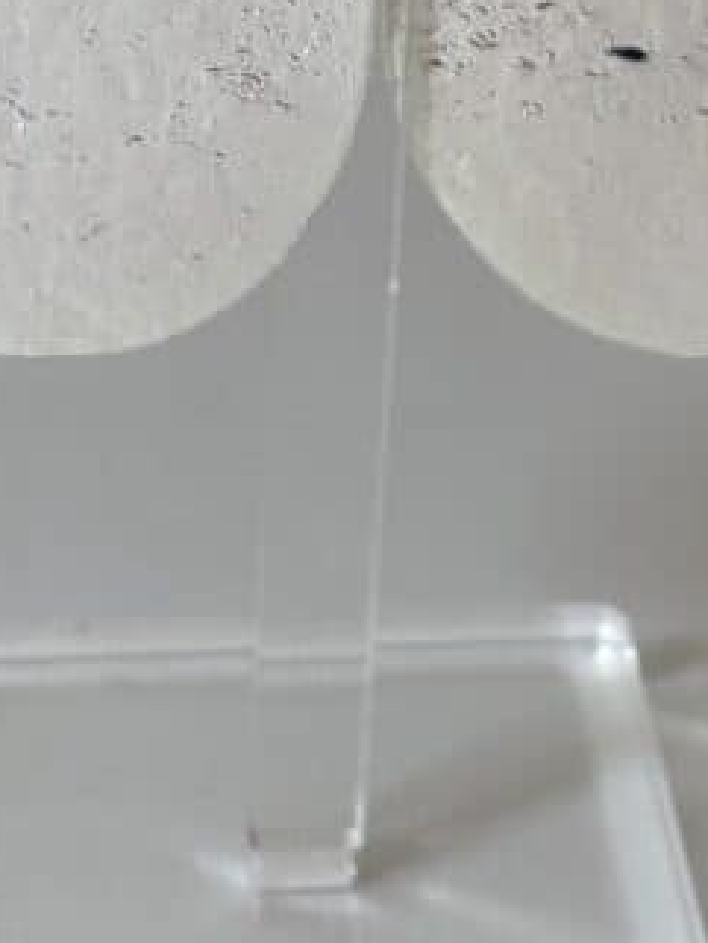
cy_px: -65
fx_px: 4524
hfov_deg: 8.9
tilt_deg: -27.7
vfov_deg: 11.7
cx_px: 405
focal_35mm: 166
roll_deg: -2.8
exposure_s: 1/118
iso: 25
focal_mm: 5.96
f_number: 1.6
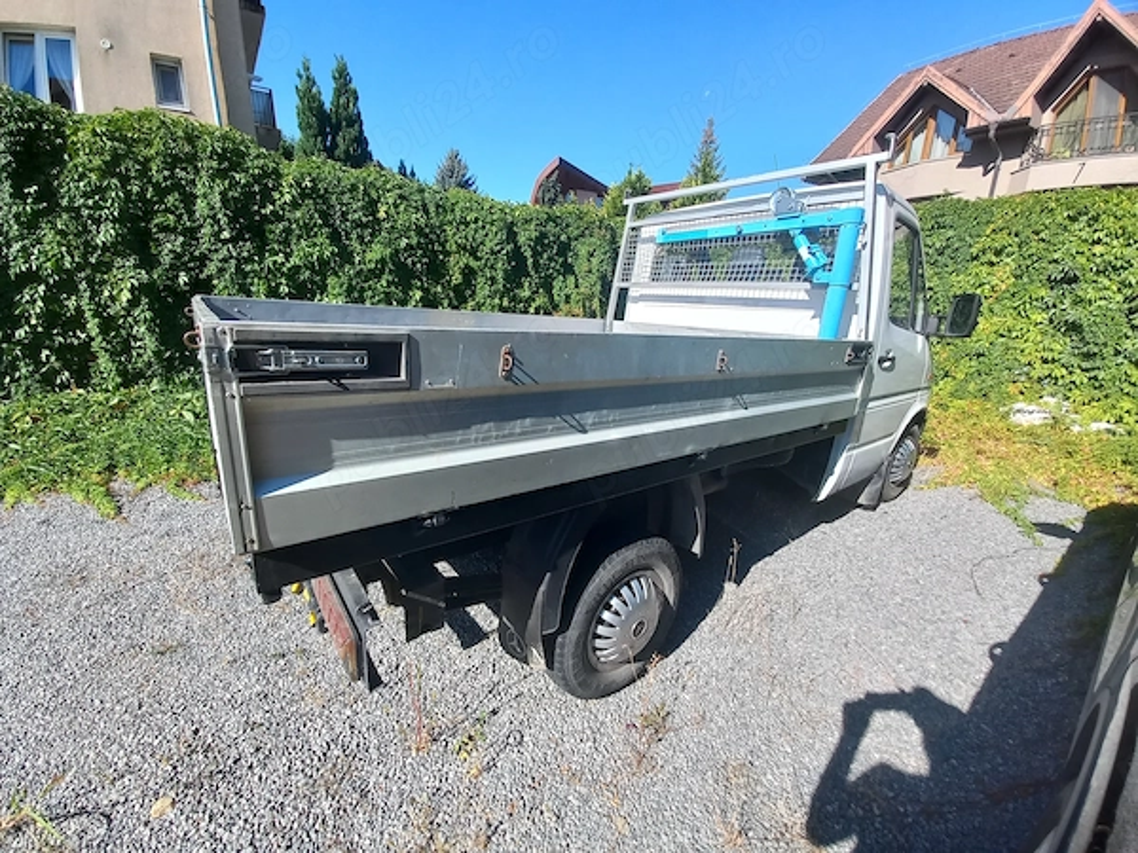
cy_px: 426
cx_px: 569
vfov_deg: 89.9
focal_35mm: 13
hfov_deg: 106.2
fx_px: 427
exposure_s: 1/653
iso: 40
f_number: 2.2
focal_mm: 1.42
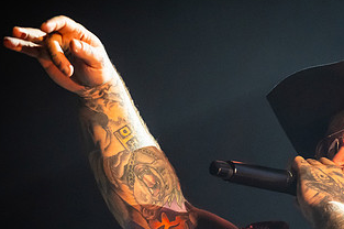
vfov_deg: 2.5
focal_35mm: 556
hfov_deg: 3.7
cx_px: 263
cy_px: 170
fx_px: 5307
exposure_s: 1/640
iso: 2000
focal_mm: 200
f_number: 2.8
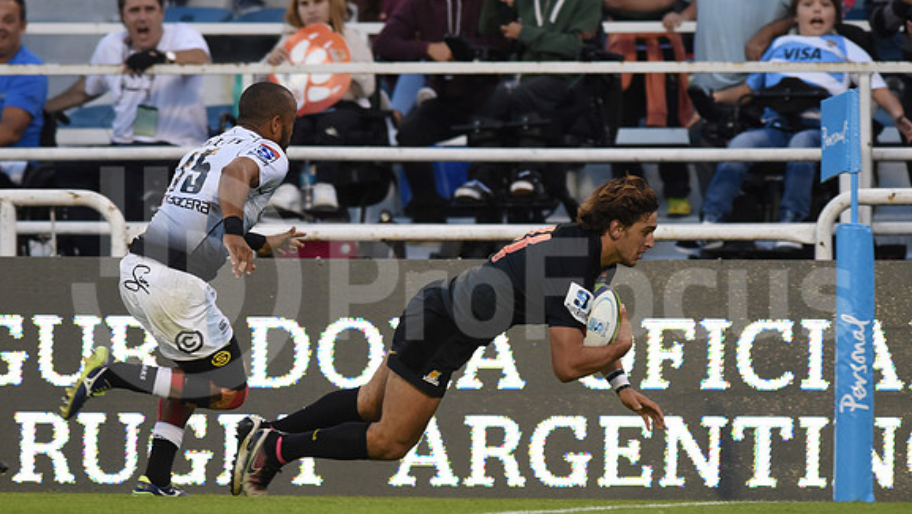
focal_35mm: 442
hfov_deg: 4.9
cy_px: 285
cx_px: 457
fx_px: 10692
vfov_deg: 2.8
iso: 1600
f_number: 4
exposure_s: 1/800
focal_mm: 420
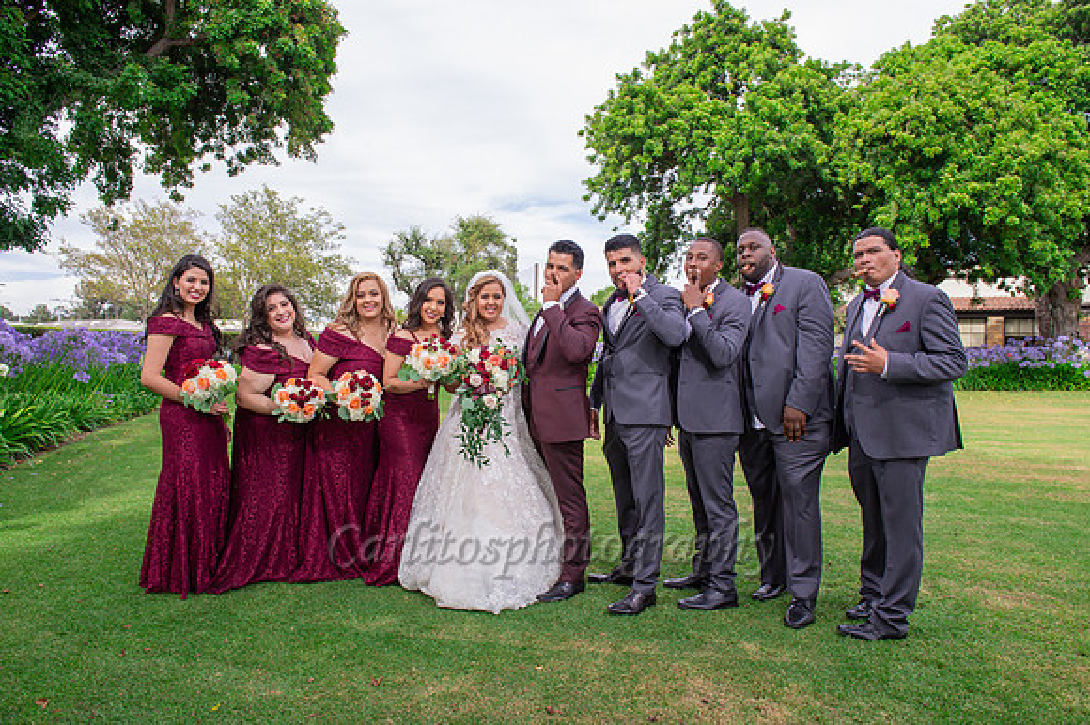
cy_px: 362
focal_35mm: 24
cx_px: 545
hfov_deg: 73.8
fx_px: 726
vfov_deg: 53.1
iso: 400
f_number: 7.1
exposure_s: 1/250
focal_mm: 24
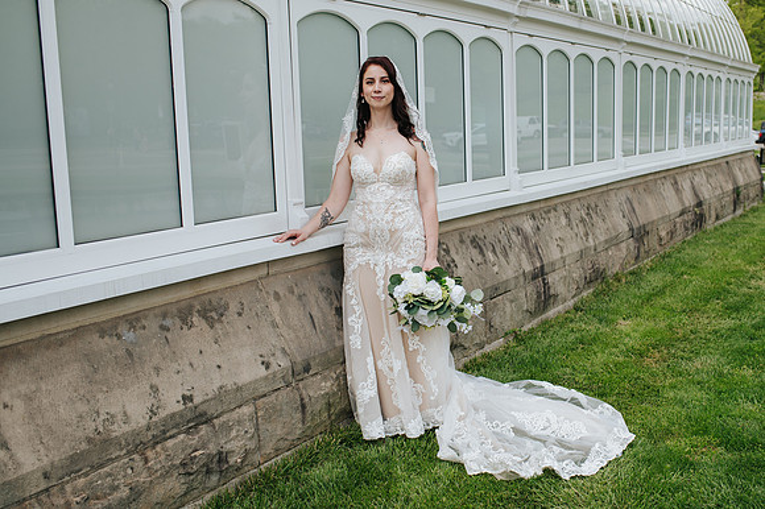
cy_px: 278
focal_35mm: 42
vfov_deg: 31.5
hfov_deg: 45.7
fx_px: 902
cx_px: 462
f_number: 3.5
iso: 180
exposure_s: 1/1250
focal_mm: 35
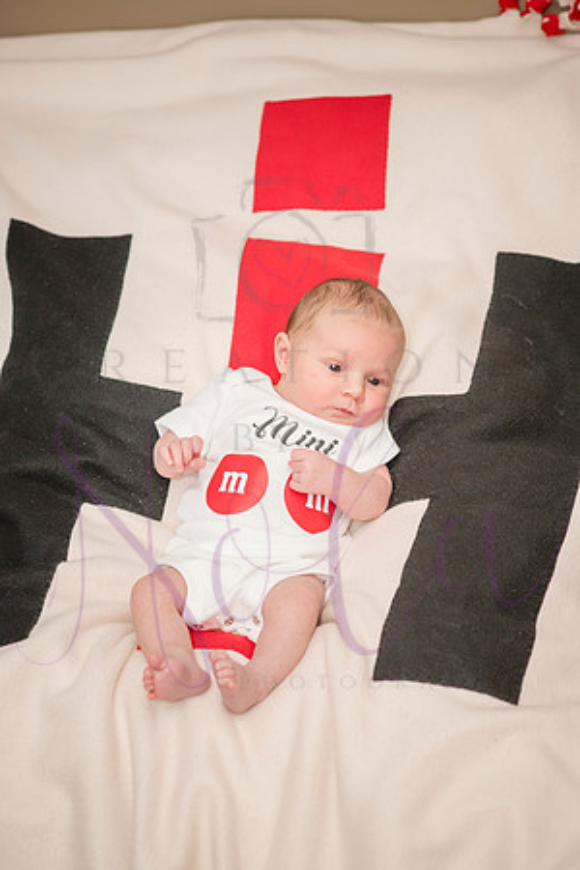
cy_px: 435
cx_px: 290
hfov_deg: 16.1
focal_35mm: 85
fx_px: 2054
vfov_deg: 23.9
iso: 800
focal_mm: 85
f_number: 4
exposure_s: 1/250
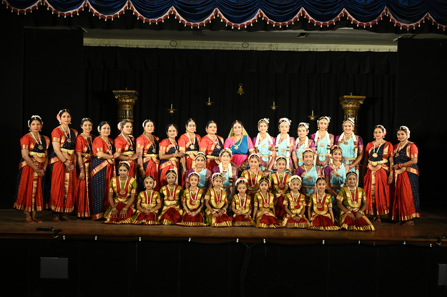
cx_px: 224
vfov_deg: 32.6
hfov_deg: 47.4
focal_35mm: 41
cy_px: 148
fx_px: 509
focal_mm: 41
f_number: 8
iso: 3200
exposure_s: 1/250
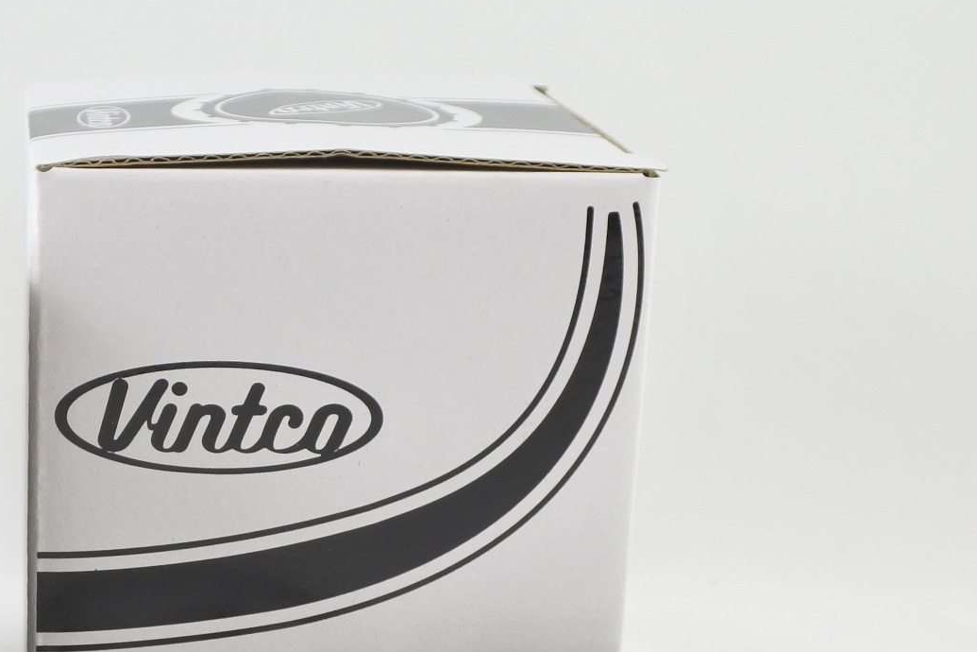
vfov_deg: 20.6
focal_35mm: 65
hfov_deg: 29.3
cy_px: 543
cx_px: 44
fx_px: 1764
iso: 450
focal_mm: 12.3
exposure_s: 1/125
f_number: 3.8
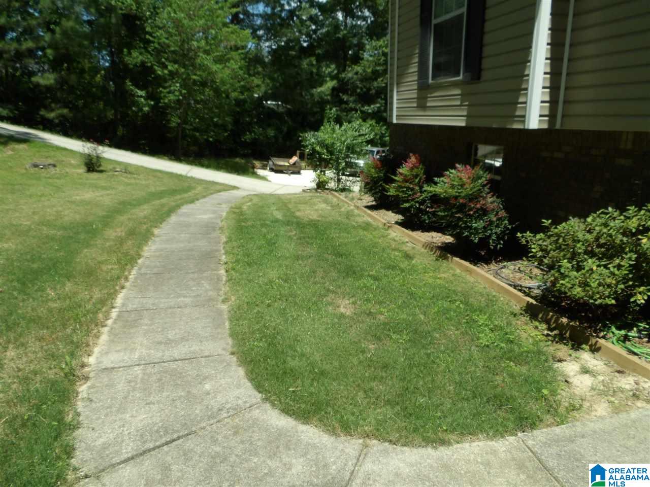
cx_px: 325
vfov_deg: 56.8
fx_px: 451
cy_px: 244
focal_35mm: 24
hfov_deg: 71.6
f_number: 4.1
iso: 100
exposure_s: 1/526
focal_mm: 4.3
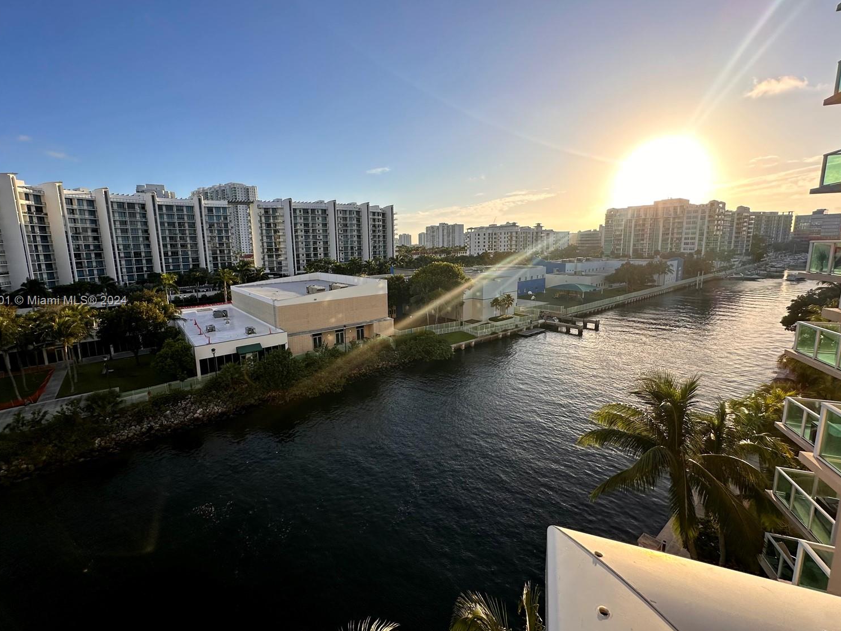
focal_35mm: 15
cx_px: 398
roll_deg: +1.7
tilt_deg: -8.3
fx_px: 364
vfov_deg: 81.7
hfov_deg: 98.1
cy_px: 301
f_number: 2.2
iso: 40
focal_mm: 2.22
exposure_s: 1/1453
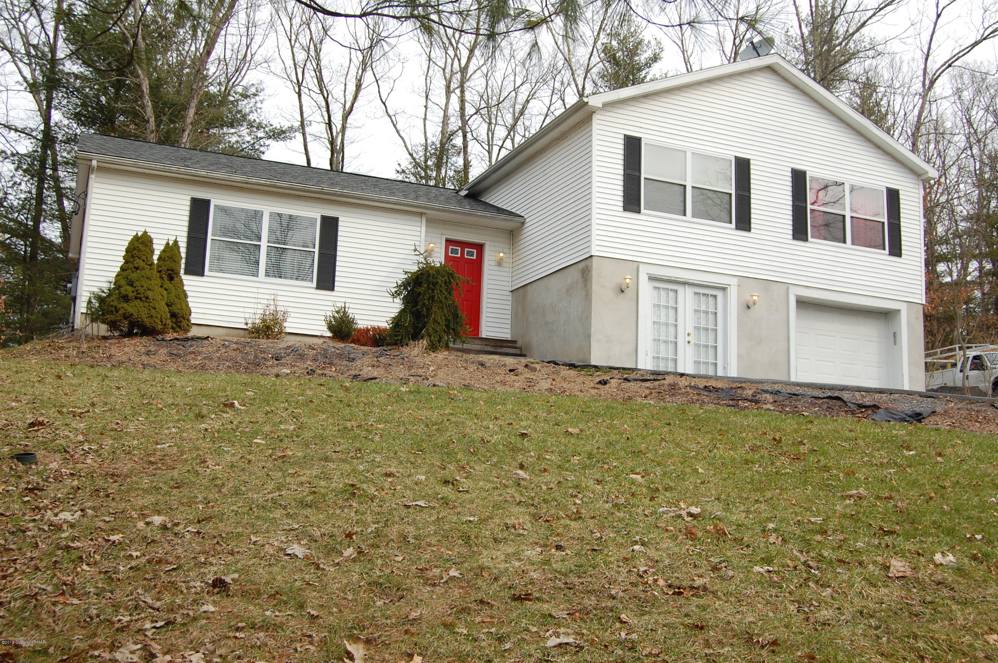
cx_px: 499
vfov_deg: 36.8
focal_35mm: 36
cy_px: 332
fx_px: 997
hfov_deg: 53.2
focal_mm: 24
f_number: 8
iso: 200
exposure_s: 1/250
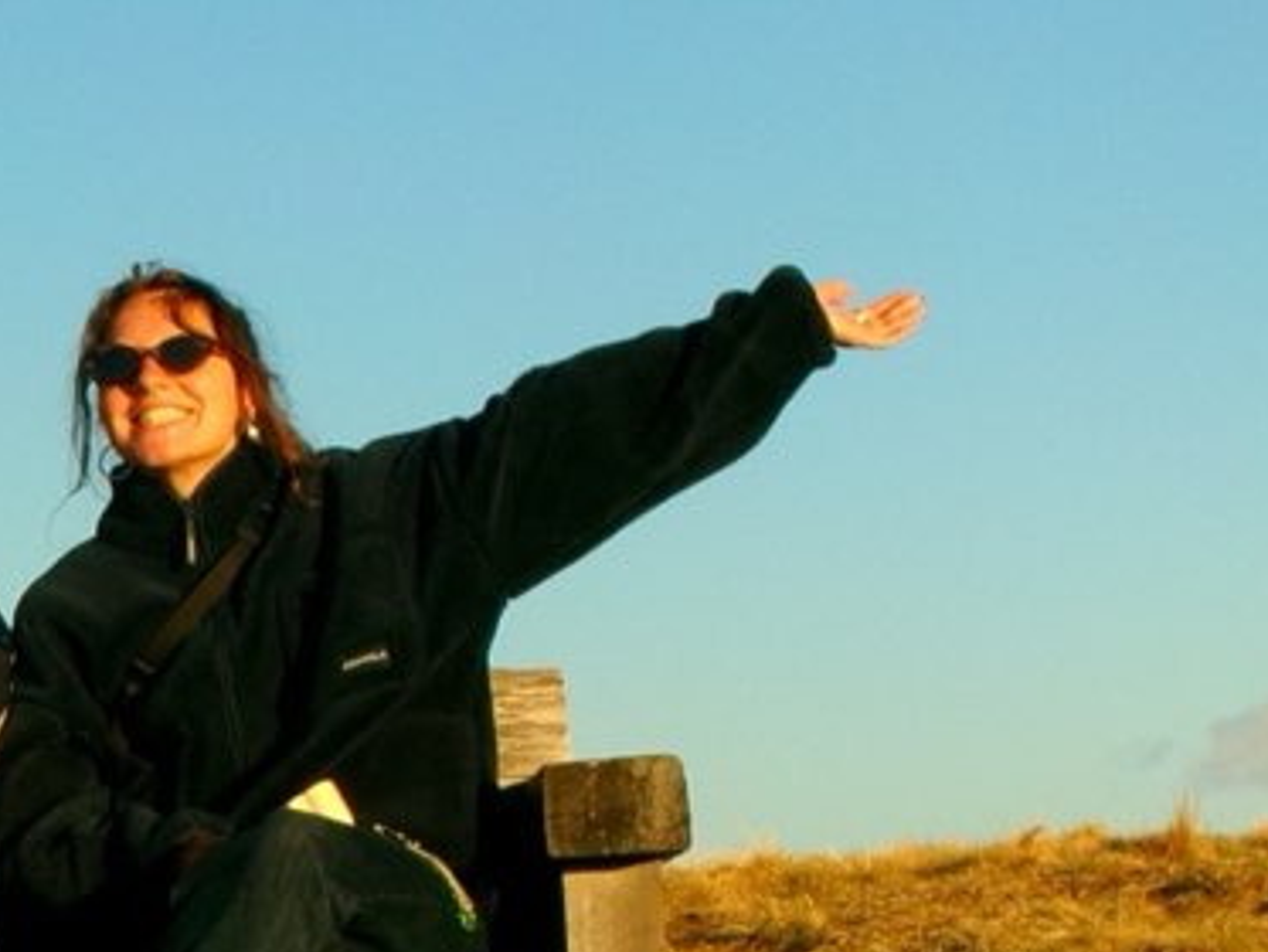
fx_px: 6669
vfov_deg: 8.1
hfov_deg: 10.4
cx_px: -785
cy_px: 1085
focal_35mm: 182
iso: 100
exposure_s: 1/70
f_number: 13.1
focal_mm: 9.5
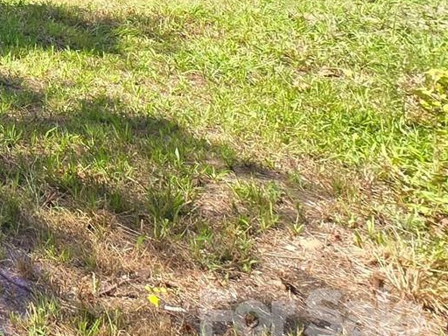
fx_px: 673
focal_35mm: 52
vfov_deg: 21.5
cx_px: -408
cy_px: -219
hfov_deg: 20.6
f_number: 2.2
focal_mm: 2.2
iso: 50
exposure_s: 1/970
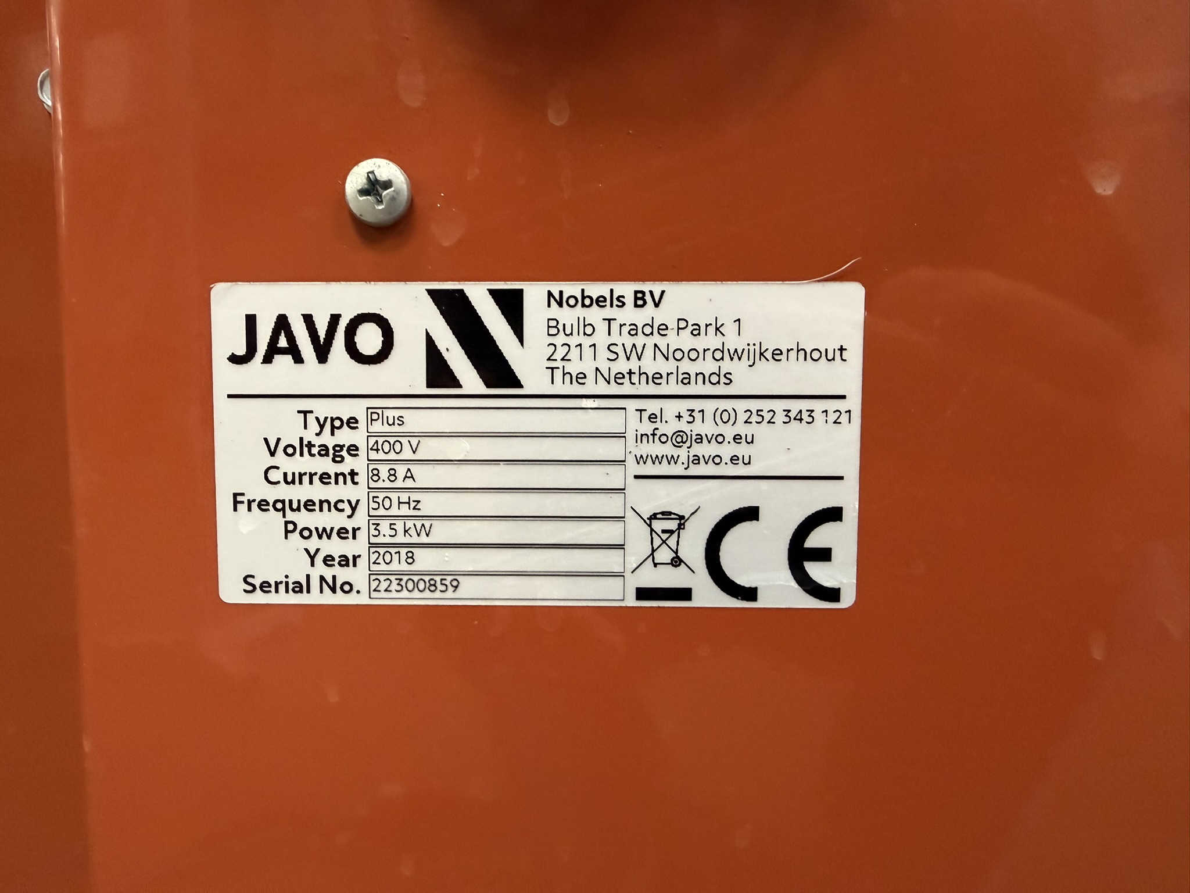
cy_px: 446
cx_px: 595
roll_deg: +0.6
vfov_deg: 56.8
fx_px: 825
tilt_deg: -5.3
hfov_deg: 71.6
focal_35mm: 24
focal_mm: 2.22
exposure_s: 1/60
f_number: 2.2
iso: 320
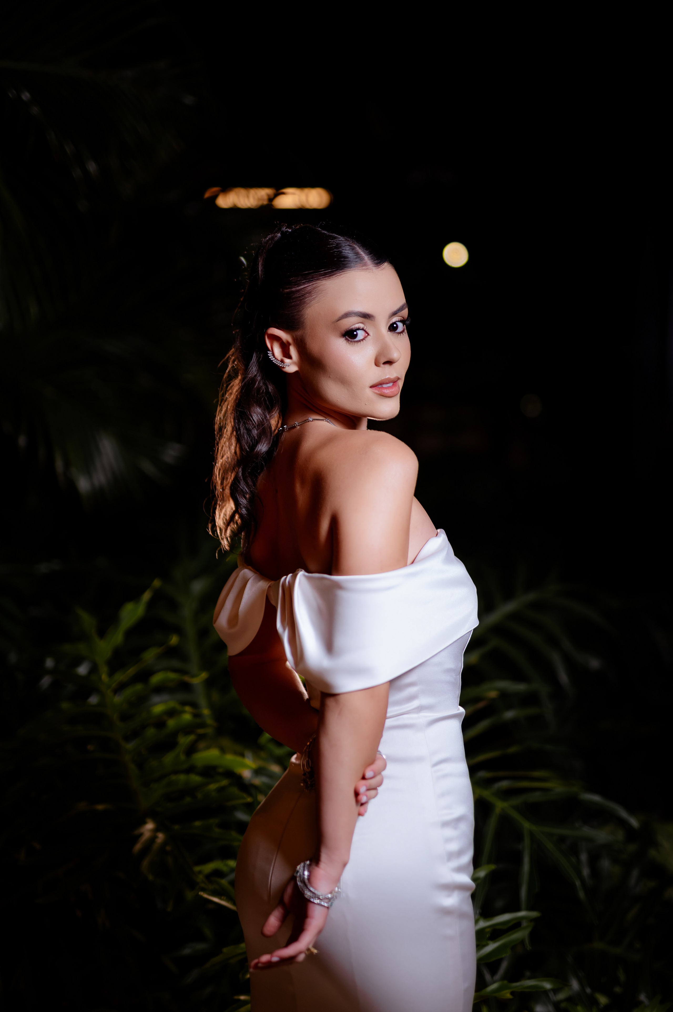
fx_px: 1404
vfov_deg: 39.6
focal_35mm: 50
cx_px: 336
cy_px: 506
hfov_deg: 27.0
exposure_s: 1/160
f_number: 1.4
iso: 125
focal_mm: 50
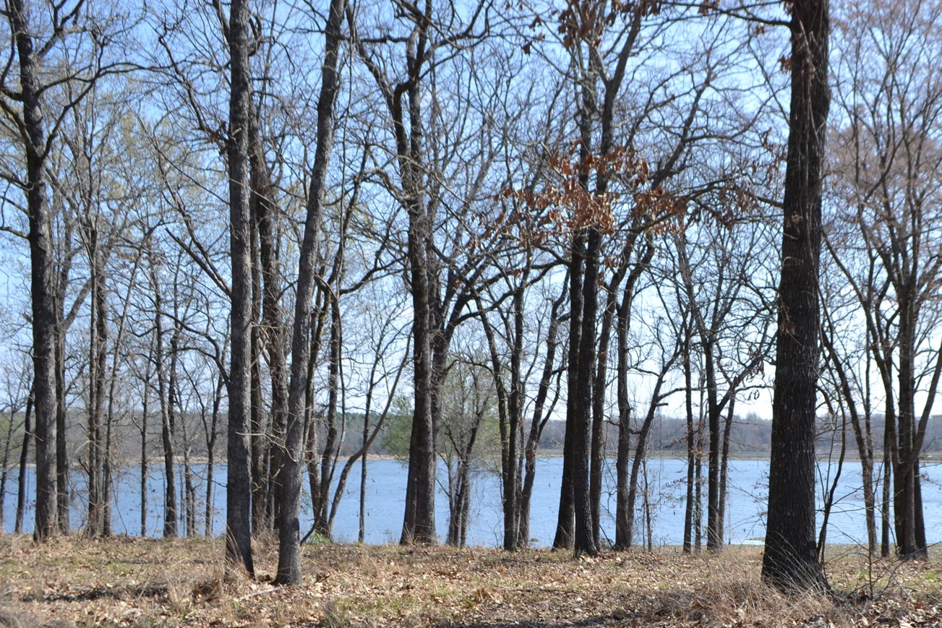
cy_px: 383
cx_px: 719
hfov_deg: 42.1
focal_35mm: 45
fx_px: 1178
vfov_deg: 29.8
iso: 100
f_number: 7.1
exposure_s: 1/200
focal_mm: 18
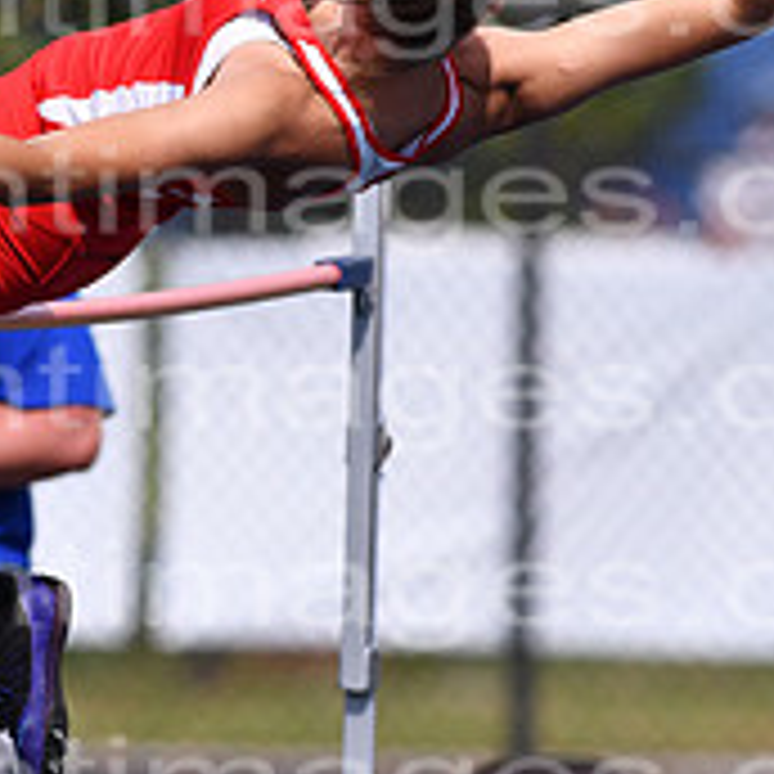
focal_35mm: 1288
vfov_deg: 1.4
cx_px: 27
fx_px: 32583
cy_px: 299
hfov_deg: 1.4
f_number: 4
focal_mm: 300
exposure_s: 1/8000
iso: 400
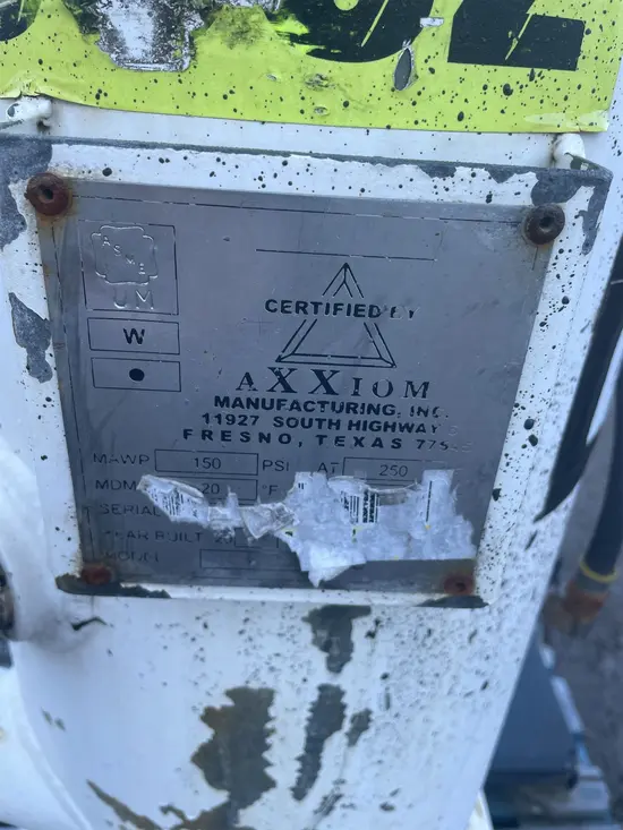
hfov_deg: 53.1
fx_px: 624
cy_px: 415
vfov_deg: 67.3
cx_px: 312
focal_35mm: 26
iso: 32
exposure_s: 1/237
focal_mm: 4.2
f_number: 1.6
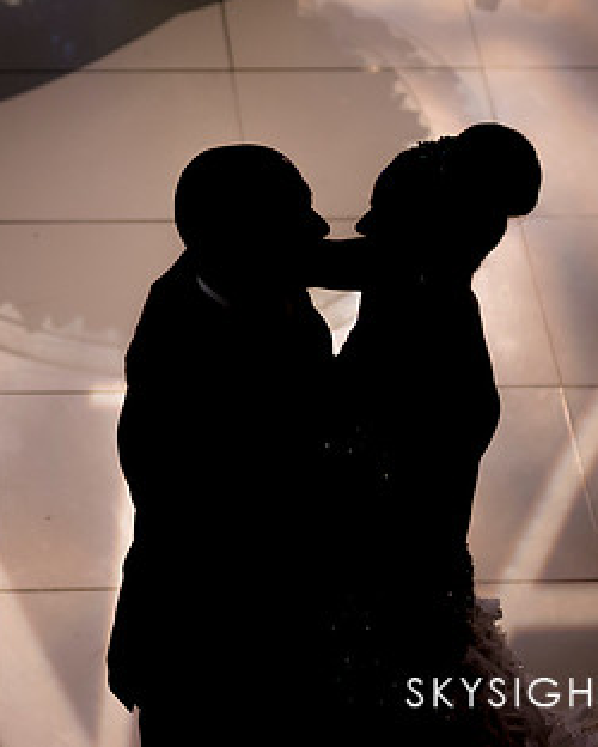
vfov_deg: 13.6
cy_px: 303
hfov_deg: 10.9
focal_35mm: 142
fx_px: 3138
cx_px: 134
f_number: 2.8
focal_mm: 80
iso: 2000
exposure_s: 1/1000
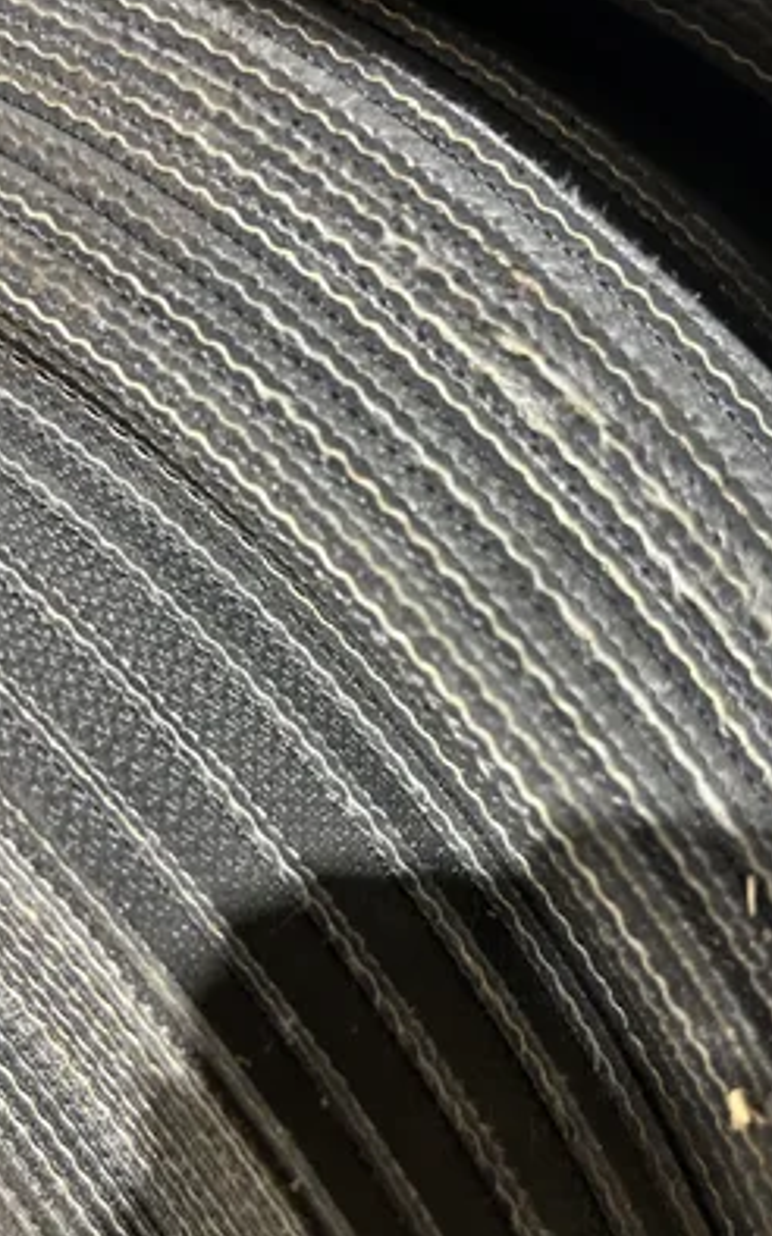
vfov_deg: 66.5
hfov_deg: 44.4
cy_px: 615
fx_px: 943
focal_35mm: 28
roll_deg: -13.4
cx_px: 439
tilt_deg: -26.7
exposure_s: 1/40
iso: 400
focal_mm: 5.7
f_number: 1.5
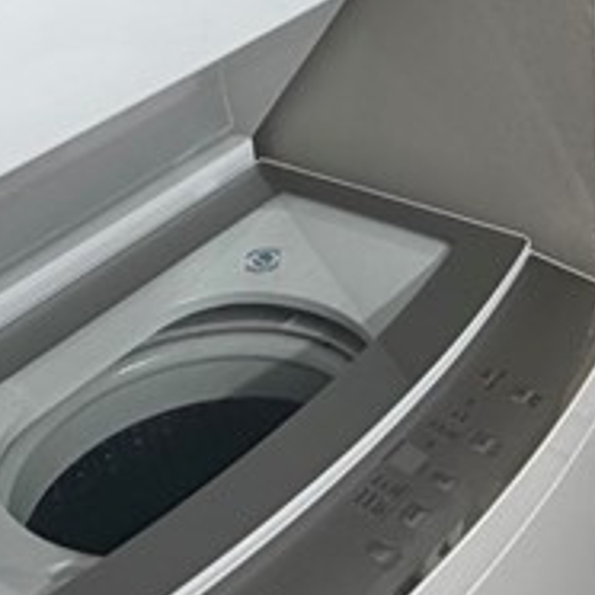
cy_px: -6
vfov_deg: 24.2
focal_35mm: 68
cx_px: 387
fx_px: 1322
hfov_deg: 25.3
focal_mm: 2.22
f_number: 2.2
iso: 250
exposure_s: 1/120
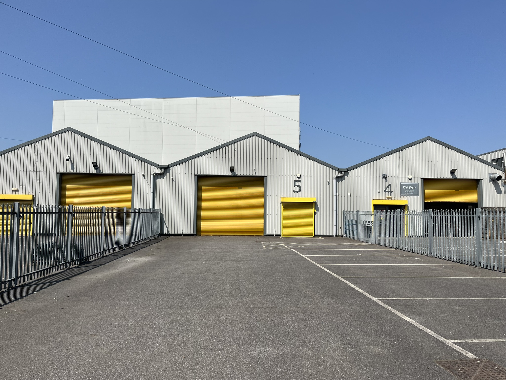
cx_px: 253
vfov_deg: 53.1
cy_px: 190
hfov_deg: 67.3
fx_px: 380
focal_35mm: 26
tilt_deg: +3.5
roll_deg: -0.4
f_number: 1.6
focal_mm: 5.1
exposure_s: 1/5556
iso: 50
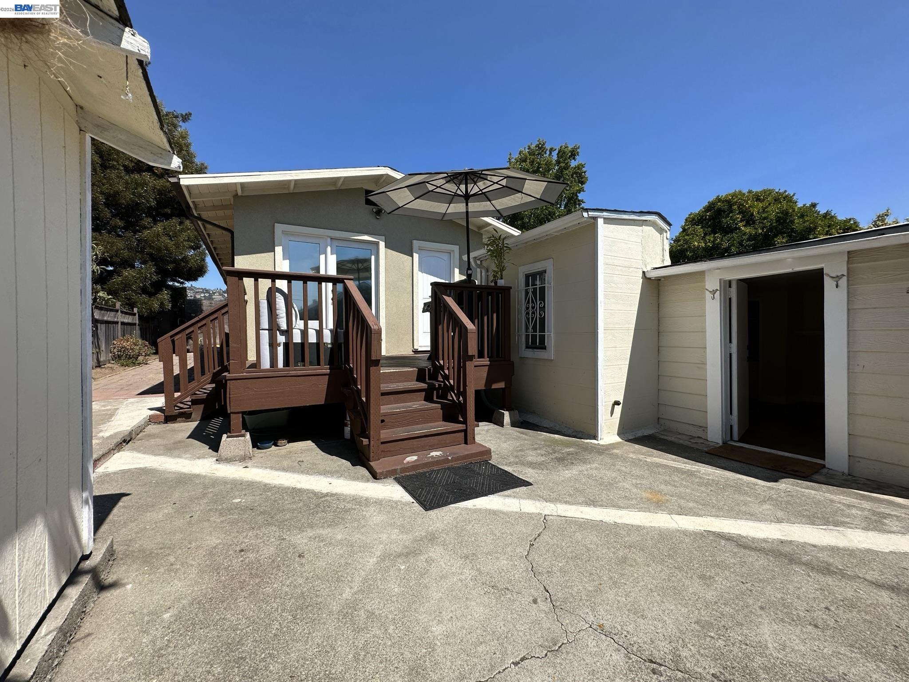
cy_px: 341
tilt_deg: -0.1
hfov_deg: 102.1
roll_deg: -0.2
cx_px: 454
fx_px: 368
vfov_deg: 85.7
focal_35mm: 14
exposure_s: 1/2212
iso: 50
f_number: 2.2
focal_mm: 2.22
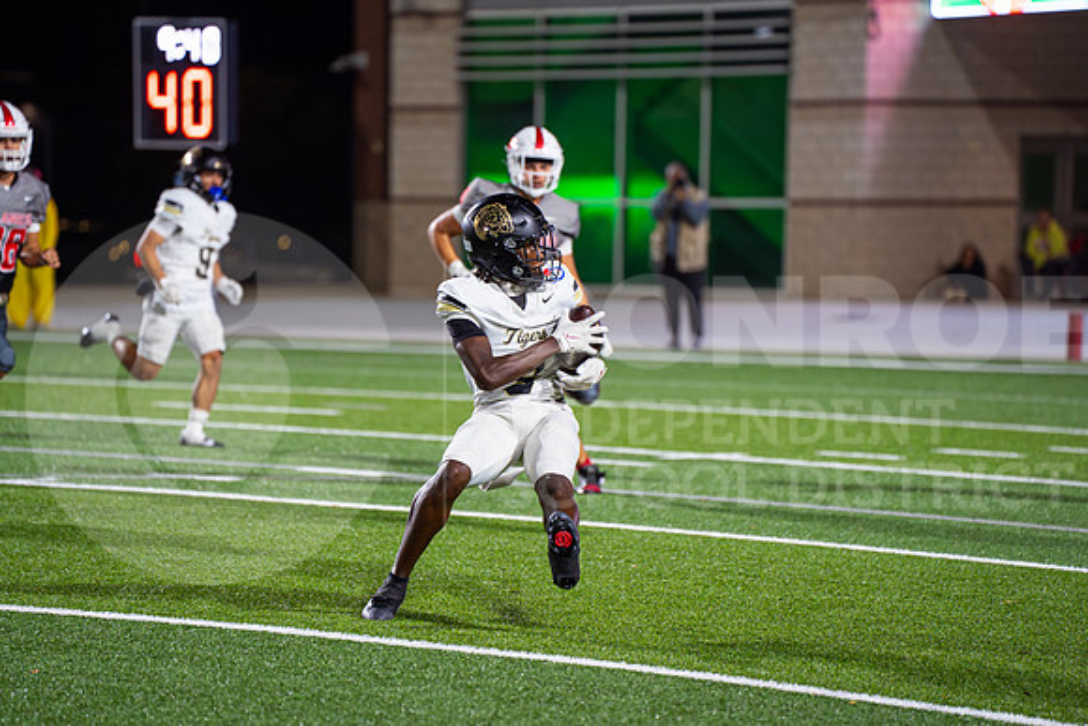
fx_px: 5480
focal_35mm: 181
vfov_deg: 7.6
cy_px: 363
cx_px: 544
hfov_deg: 11.3
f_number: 3.2
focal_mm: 180
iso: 2500
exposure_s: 1/1250
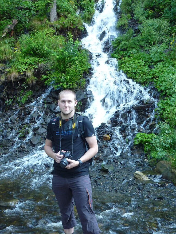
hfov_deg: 35.1
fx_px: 278
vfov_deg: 45.8
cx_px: 96
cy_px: 116
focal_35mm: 41
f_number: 3.4
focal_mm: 5
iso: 160
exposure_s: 1/30
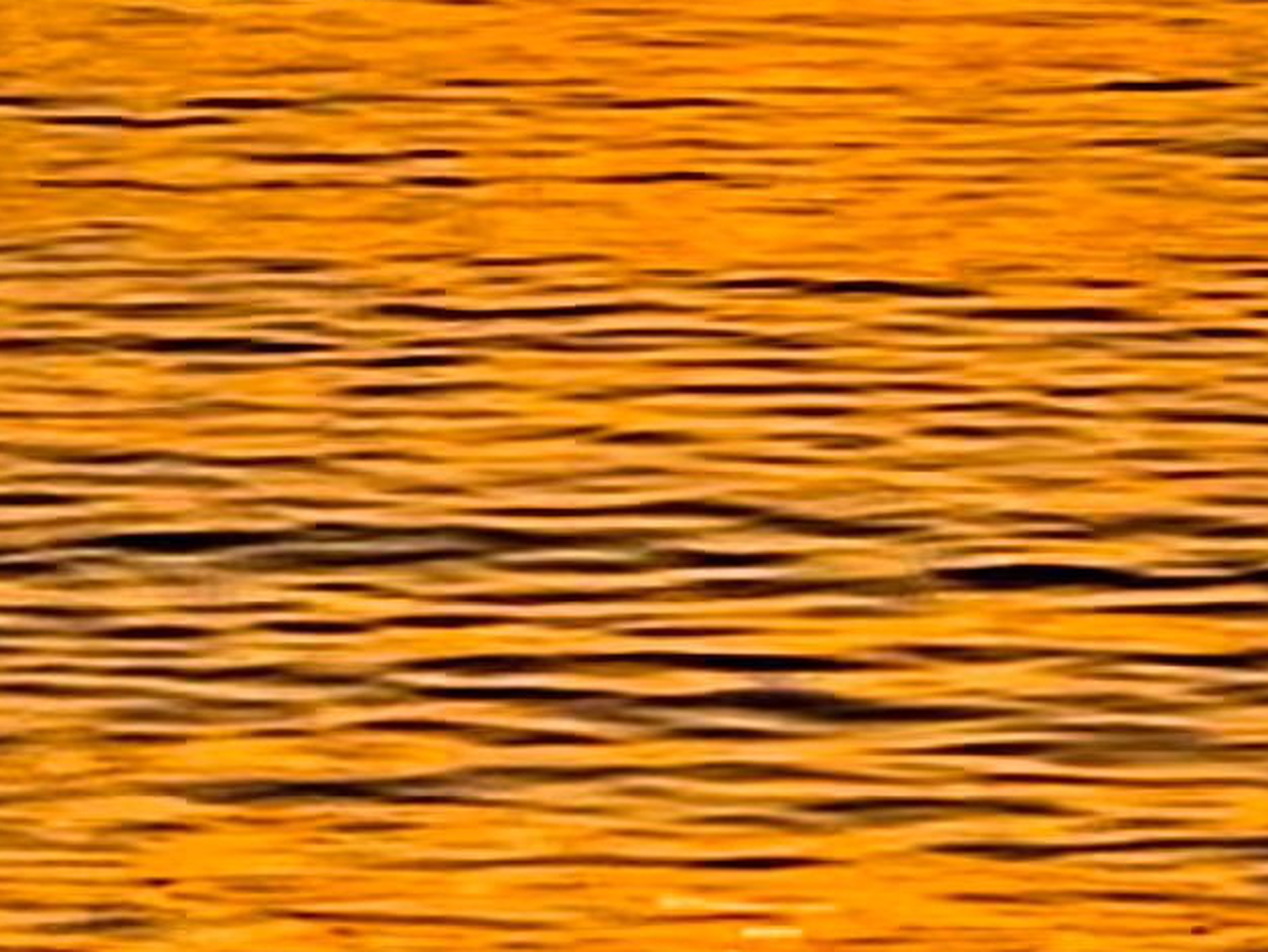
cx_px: 510
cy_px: -1392
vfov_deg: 4.7
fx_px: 11323
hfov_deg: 6.4
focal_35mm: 309
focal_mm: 4.25
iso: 32
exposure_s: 1/900
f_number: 1.8
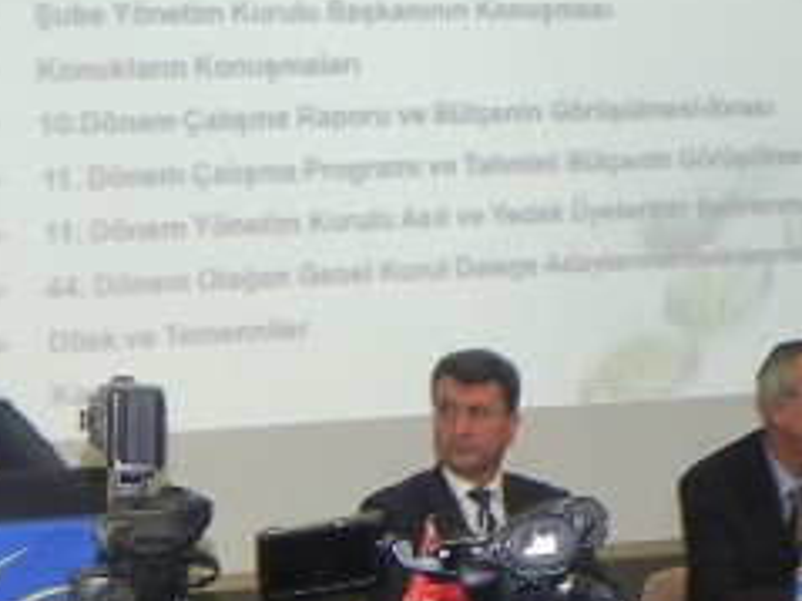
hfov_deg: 12.8
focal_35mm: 154
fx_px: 3566
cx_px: 510
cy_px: 635
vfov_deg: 9.5
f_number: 3.2
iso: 249
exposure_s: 1/30
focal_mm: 8.2
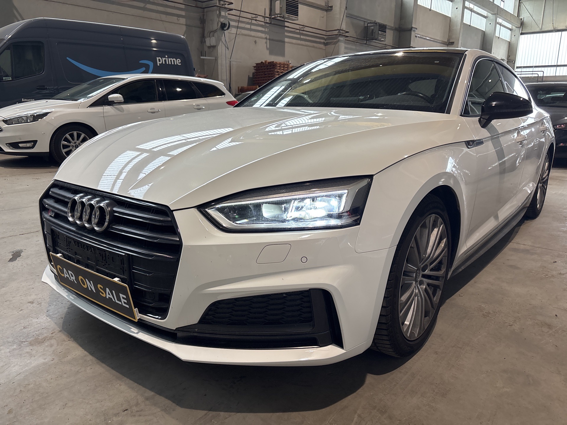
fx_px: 426
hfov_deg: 67.3
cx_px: 284
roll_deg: -0.5
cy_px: 212
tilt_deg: -13.0
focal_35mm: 26
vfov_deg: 53.1
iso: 125
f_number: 1.6
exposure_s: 1/76
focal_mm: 5.96
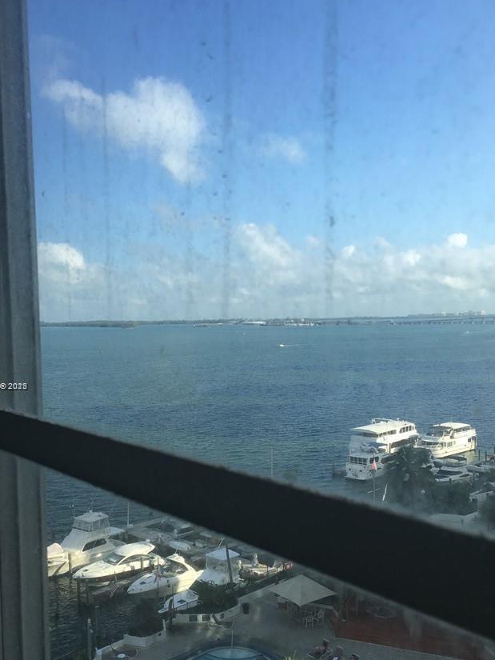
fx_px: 686
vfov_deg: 51.1
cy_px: 386
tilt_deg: -4.9
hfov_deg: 39.6
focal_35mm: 36
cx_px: 211
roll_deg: +0.3
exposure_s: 1/557
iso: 25
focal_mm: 4.15
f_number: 2.2
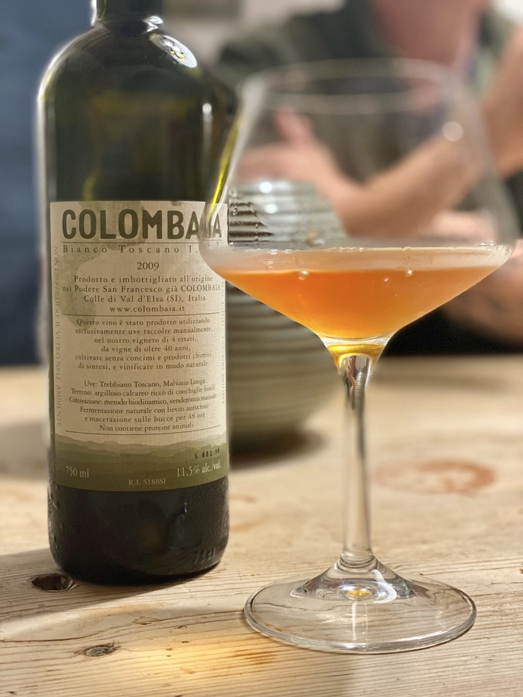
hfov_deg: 28.0
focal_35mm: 52
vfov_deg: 36.8
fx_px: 1048
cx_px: 262
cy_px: 348
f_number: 2
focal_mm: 6
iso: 320
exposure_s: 1/25
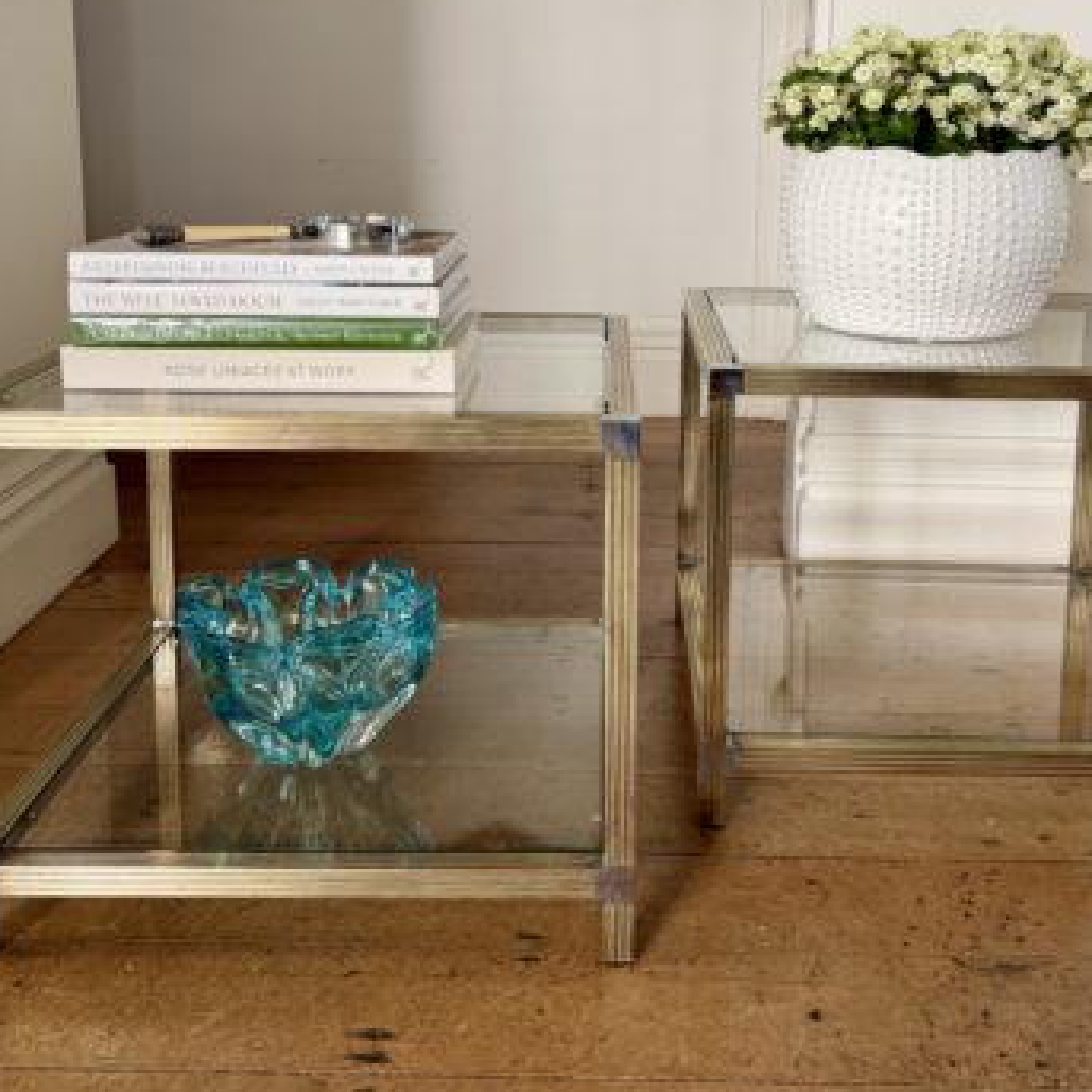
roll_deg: +0.1
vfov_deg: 42.9
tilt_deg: -10.7
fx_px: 1356
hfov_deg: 43.8
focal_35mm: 38
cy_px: 322
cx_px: 618
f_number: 1.78
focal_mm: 6.76
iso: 64
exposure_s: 1/121
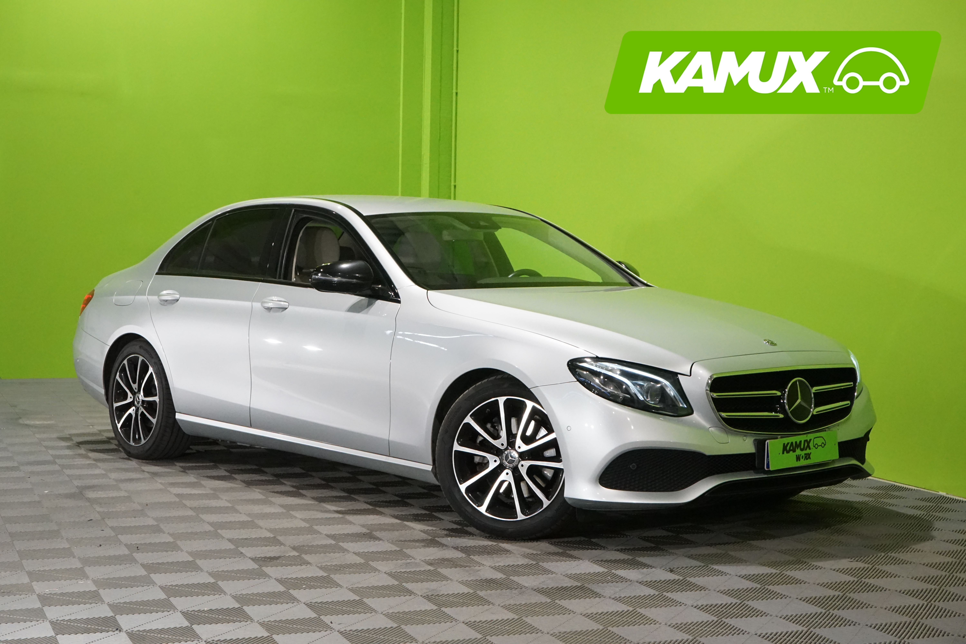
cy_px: 322
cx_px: 483
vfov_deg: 24.2
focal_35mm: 56
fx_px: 1503
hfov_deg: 35.6
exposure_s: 1/80
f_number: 13
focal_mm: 56
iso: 6400
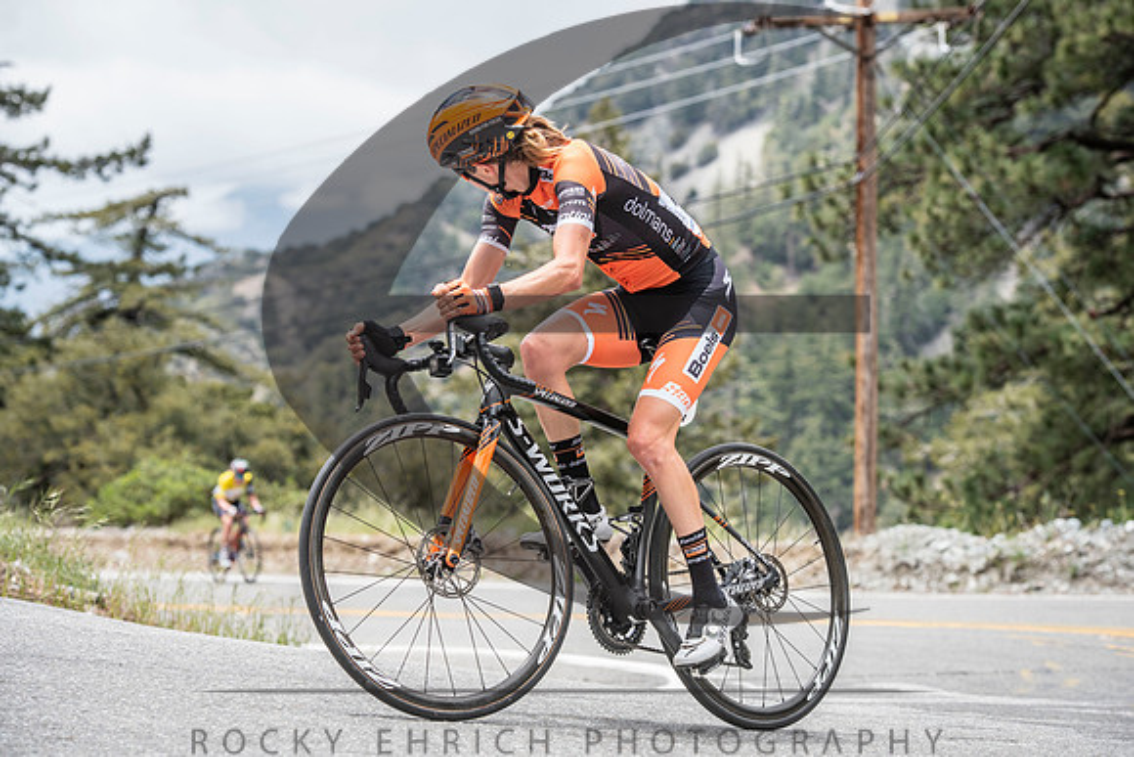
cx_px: 579
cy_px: 378
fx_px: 3341
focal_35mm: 106
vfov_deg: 12.9
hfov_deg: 19.3
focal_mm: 102
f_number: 5.6
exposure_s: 1/1000
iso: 400
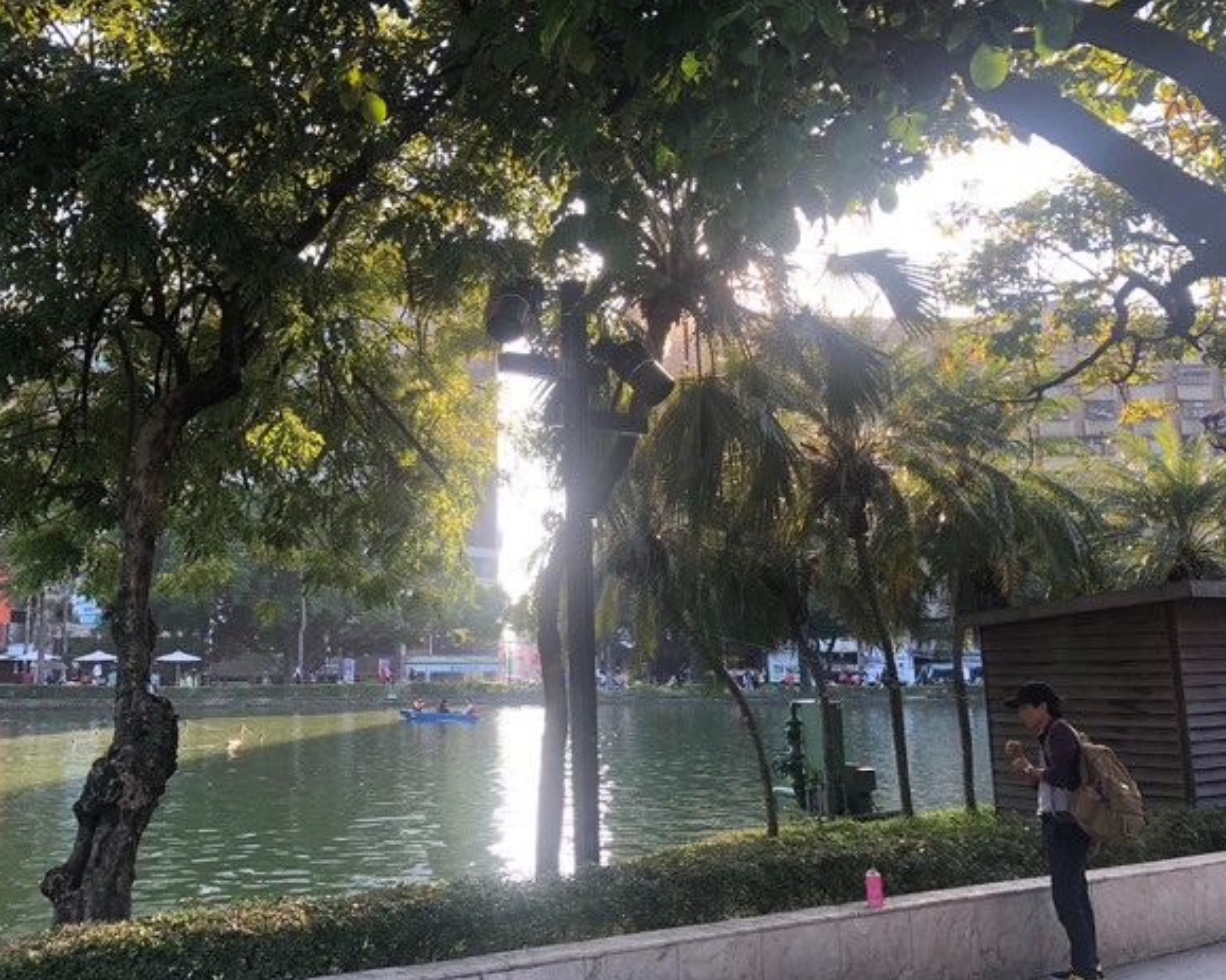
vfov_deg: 43.3
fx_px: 1233
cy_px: 434
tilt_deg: +10.4
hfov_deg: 52.4
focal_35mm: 34
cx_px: 476
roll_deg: -0.1
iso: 20
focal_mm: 4
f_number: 1.8
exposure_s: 1/132
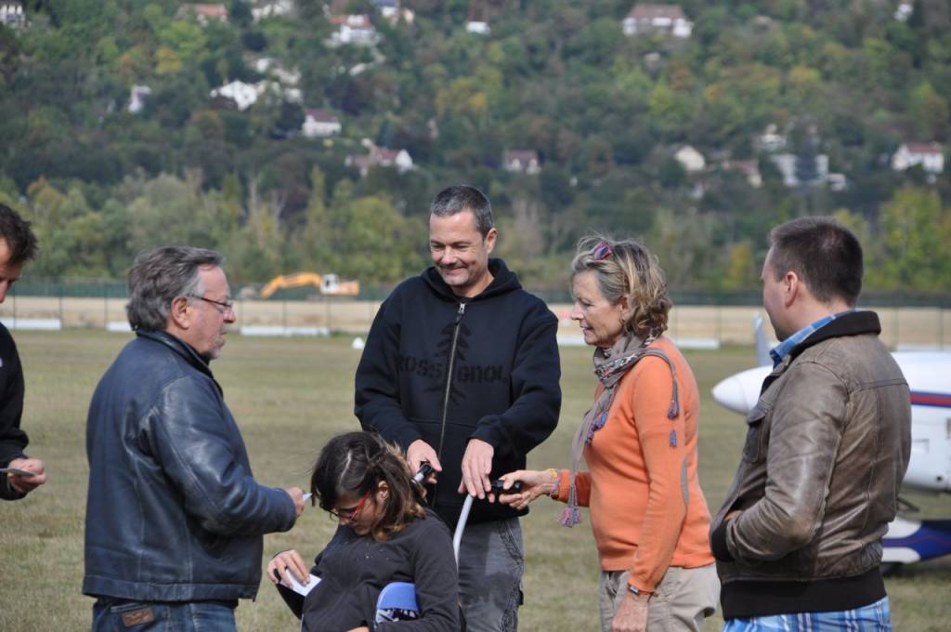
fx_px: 5738
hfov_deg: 9.5
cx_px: 476
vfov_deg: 6.3
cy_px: 316
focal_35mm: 218
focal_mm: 145
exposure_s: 1/1000
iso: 400
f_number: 5.6
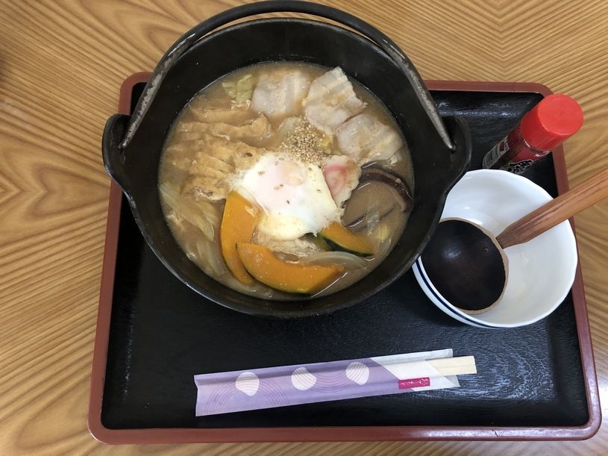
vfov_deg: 49.7
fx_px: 492
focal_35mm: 28
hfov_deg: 63.5
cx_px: 304
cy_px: 228
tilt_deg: -74.3
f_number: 1.8
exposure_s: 1/17
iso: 64
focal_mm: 3.99
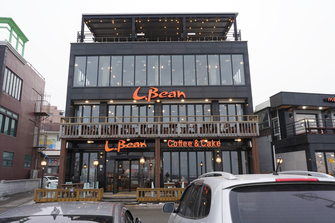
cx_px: 168
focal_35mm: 28
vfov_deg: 46.4
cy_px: 112
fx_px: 261
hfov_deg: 65.5
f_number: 10
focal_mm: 28
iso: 800
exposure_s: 1/100
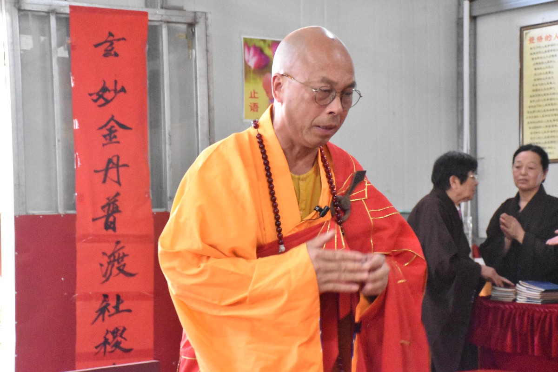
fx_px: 1302
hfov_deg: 24.2
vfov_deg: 16.3
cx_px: 279
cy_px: 186
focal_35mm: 84
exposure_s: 1/100
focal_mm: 56
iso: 12800
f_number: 5.6
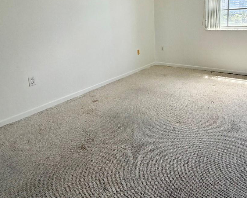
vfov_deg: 50.8
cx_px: 145
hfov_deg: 63.6
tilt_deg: -8.4
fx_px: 197
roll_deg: +3.0
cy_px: 48
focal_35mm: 27
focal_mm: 2.22
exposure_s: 1/502
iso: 64
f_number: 2.2
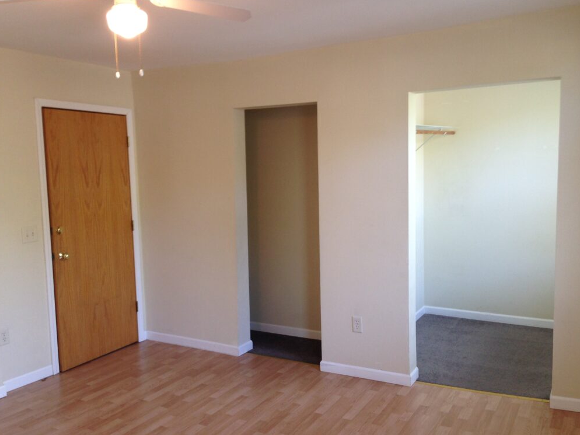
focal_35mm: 34
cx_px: 294
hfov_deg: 54.0
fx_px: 570
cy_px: 221
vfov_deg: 41.8
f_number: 2.4
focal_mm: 4.12
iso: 64
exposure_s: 1/20
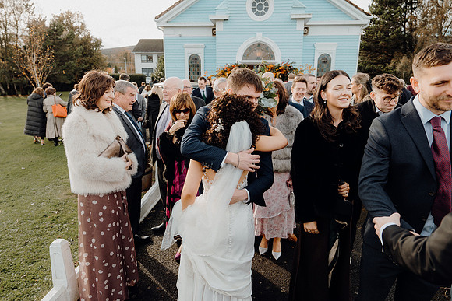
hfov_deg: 73.7
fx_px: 301
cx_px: 226
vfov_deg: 53.2
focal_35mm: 24
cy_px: 150
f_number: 3.5
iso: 160
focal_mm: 24
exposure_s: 1/400
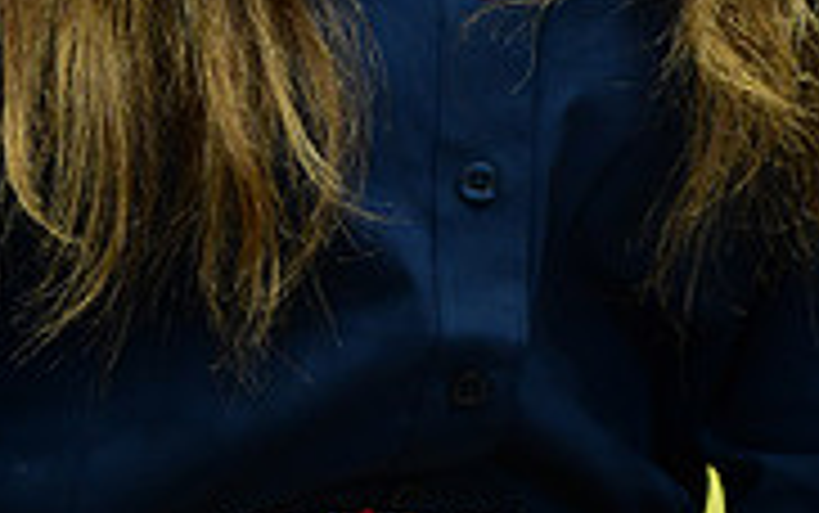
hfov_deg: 5.2
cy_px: -652
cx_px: 286
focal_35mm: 406
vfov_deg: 3.2
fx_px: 9068
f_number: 4.5
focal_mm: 125
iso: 3200
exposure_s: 1/250
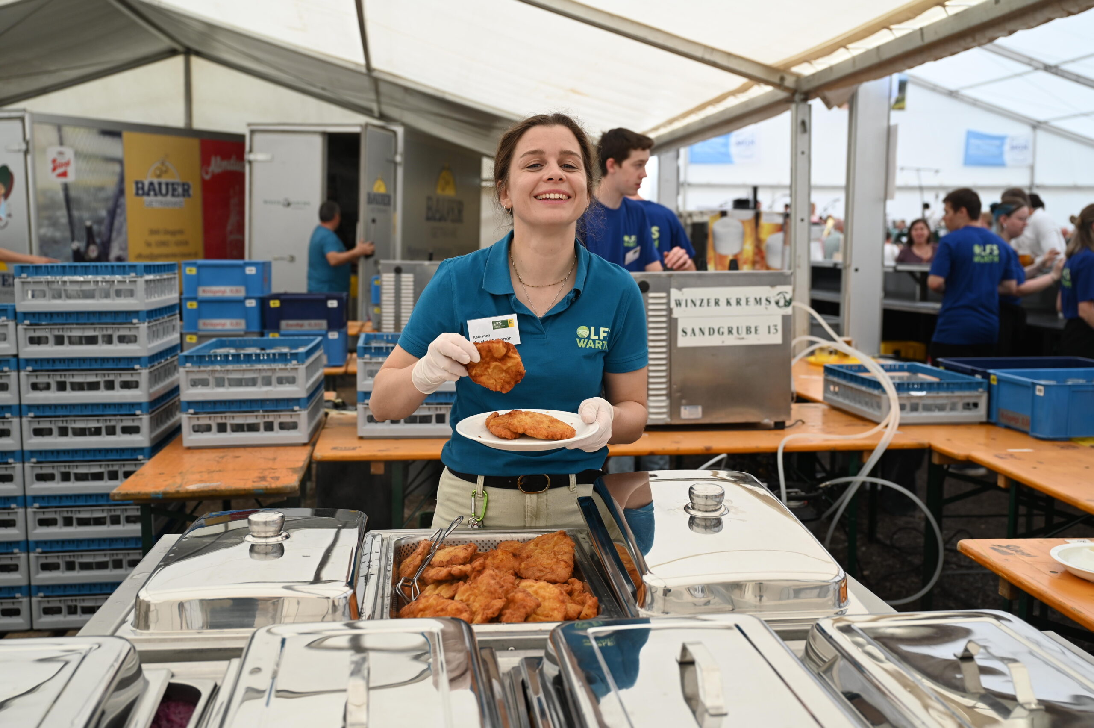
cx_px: 547
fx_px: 1154
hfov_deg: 50.7
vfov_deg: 35.0
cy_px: 364
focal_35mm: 38
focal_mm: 38
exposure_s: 1/250
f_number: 4
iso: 220
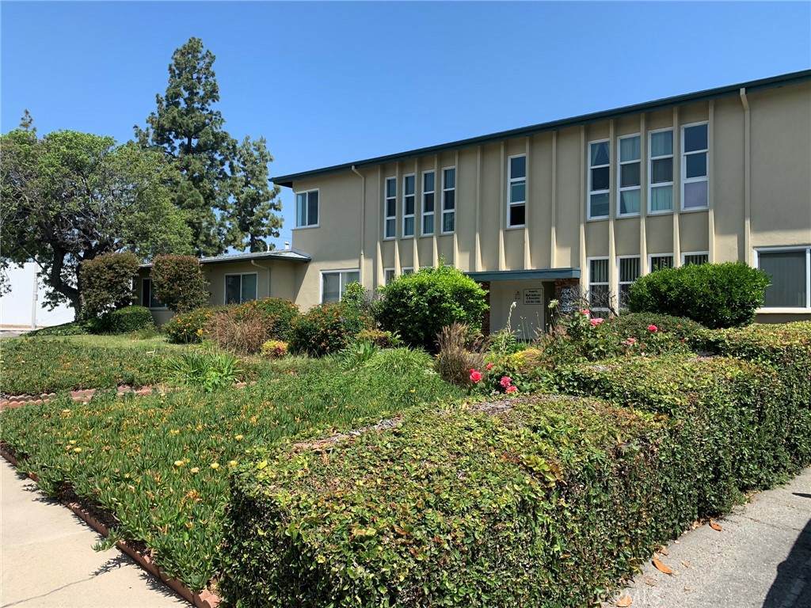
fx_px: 609
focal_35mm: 26
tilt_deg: -0.7
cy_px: 304
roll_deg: -1.9
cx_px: 406
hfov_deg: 67.3
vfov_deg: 53.1
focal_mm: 4.25
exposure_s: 1/1468
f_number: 1.8
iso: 25
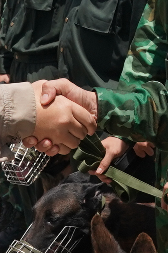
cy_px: 75
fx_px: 833
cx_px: 107
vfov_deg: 17.1
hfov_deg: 11.5
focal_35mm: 119
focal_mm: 16
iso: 320
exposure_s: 1/1600
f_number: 6.3
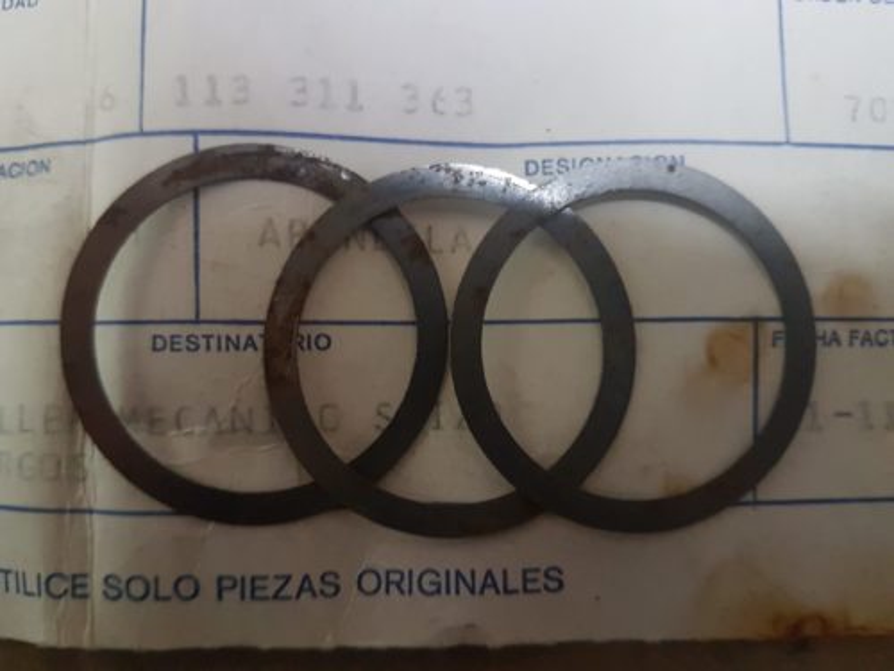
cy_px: 336
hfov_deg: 67.3
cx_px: 447
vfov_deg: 53.1
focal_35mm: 26
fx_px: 671
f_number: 1.7
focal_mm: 4.2
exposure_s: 1/10
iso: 400
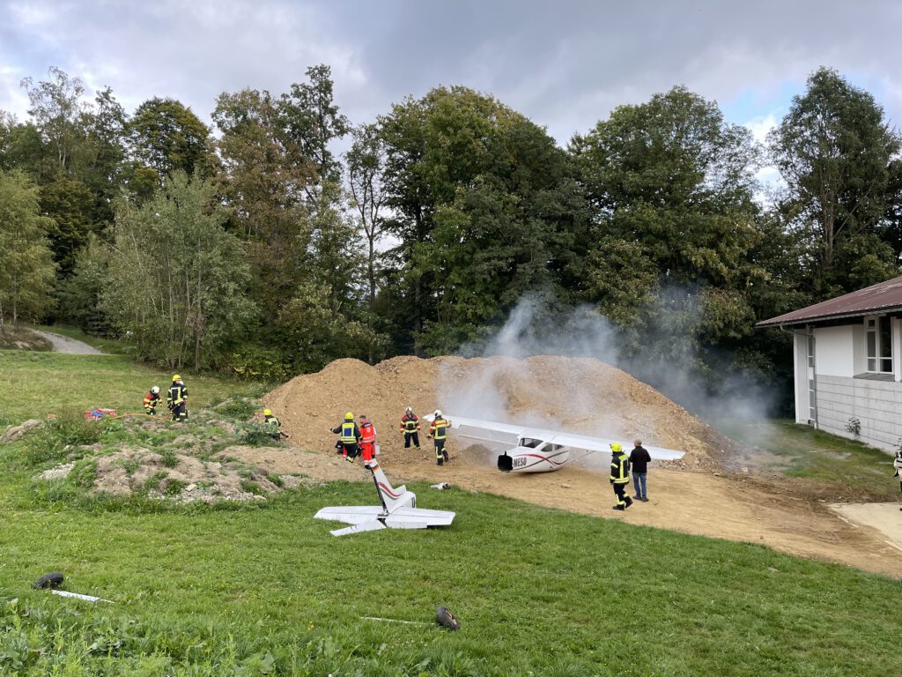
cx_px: 451
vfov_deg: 53.1
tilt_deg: +0.8
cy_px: 338
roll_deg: +0.4
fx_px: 677
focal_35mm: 26
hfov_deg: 67.3
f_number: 1.6
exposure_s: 1/258
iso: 32
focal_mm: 5.1
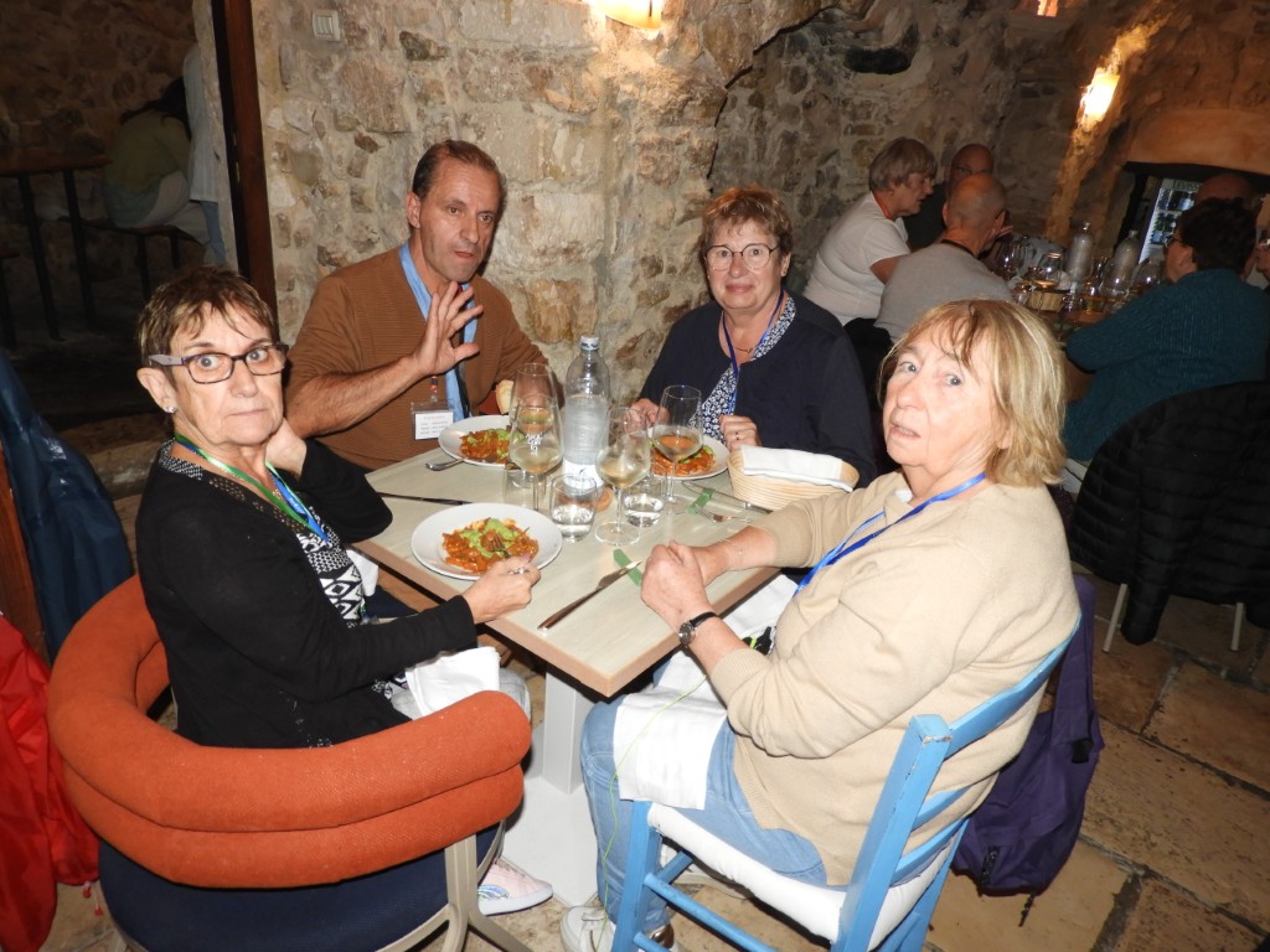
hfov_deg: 71.6
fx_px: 881
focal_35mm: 24
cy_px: 476
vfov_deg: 56.8
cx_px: 635
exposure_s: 1/30
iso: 200
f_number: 3.3
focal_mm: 4.3
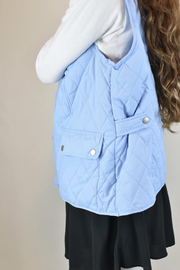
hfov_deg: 28.4
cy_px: 134
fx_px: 356
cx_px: 92
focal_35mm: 48
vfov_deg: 41.5
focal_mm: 31
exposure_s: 1/60
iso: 1600
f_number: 13
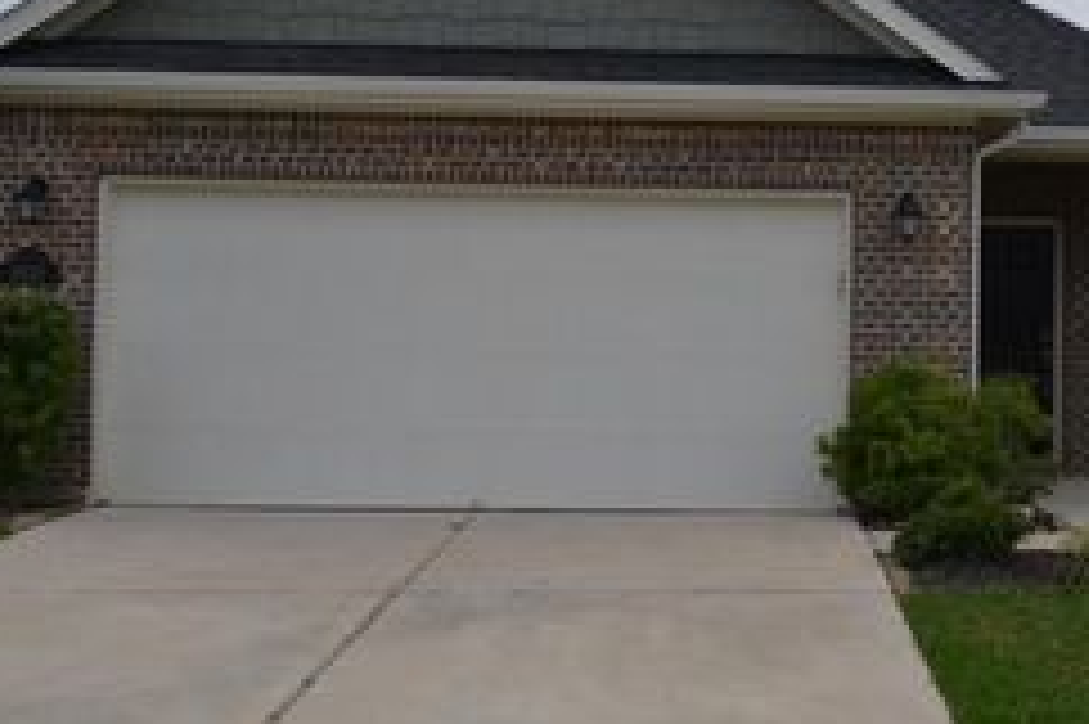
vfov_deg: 21.8
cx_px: 882
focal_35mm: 62
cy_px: 263
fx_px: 1874
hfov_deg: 31.5
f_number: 8
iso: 100
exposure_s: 1/250
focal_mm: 20
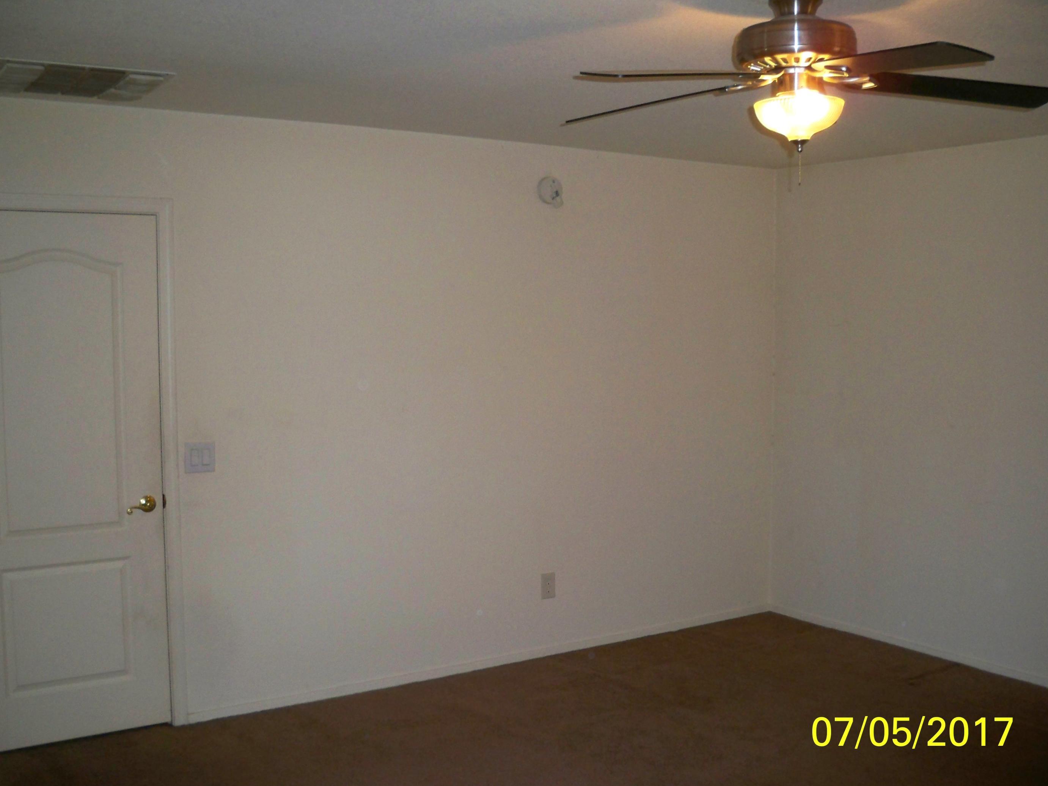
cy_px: 414
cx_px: 533
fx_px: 1150
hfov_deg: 49.0
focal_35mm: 38
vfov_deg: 37.7
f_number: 3.1
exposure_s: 1/60
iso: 200
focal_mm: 6.3
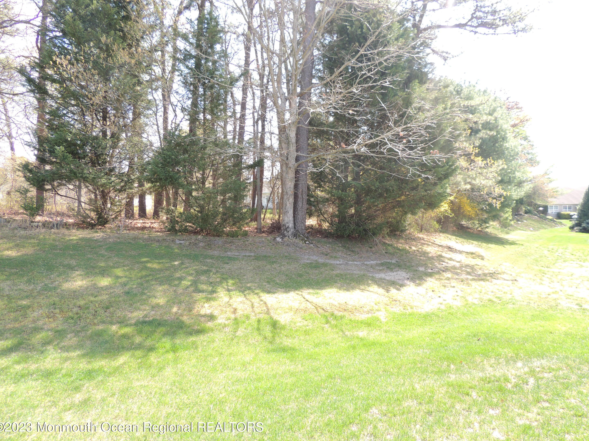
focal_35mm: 25
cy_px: 218
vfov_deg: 54.9
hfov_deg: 69.4
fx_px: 425
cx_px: 300
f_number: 3
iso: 100
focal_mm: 4.3
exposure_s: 1/160
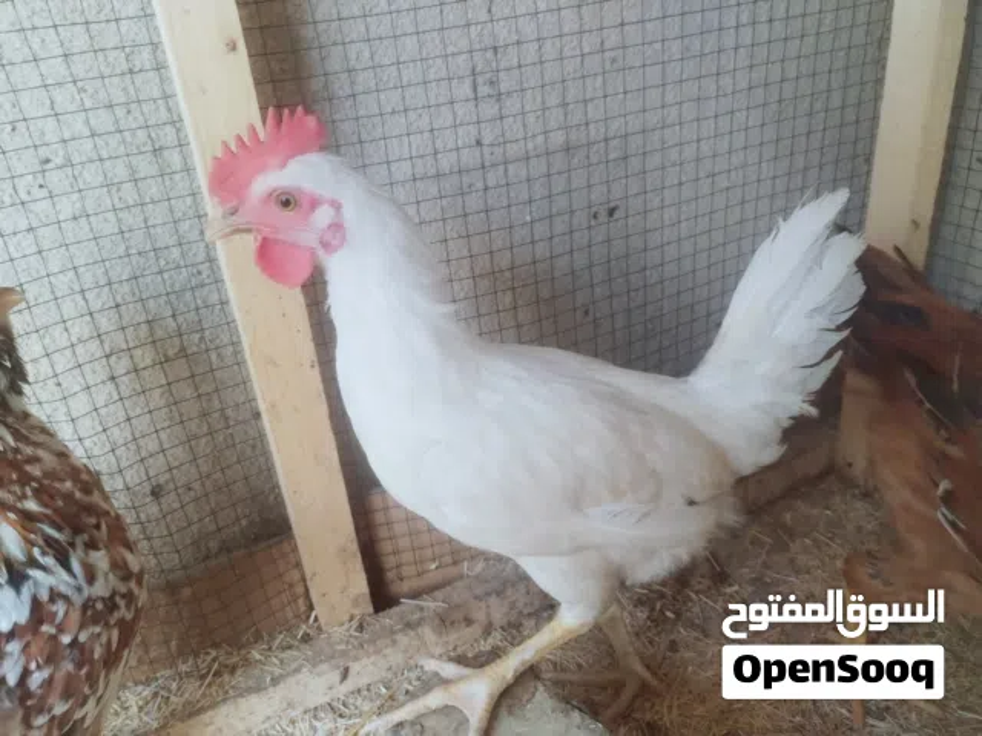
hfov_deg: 61.7
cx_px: 491
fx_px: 823
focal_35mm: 29
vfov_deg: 48.2
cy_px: 368
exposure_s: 1/50
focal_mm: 4.75
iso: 196
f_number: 1.8
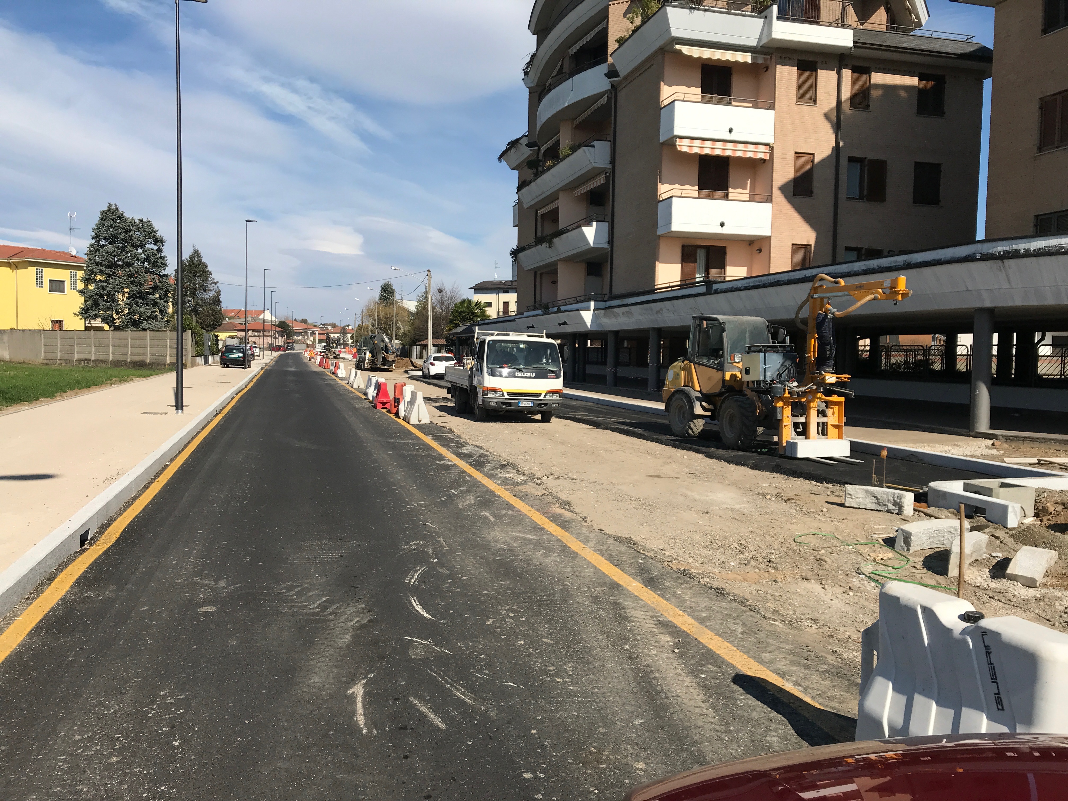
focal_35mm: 28
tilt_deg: -2.5
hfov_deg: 63.4
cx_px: 534
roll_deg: -0.7
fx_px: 864
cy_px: 400
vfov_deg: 49.7
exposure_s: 1/3300
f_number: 1.8
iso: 20
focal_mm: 3.99
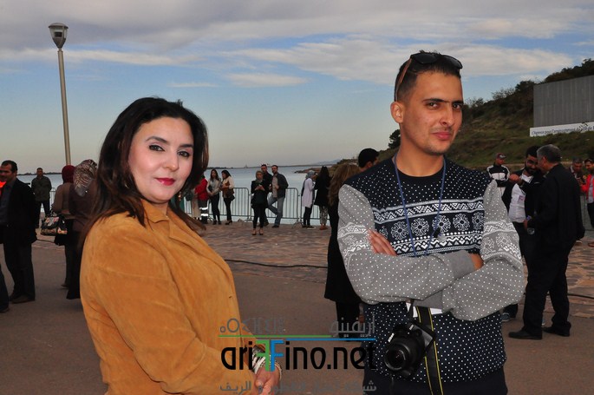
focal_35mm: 45
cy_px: 198
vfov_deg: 29.8
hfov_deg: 43.7
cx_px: 297
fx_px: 742
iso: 1250
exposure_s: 1/200
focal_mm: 30
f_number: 25
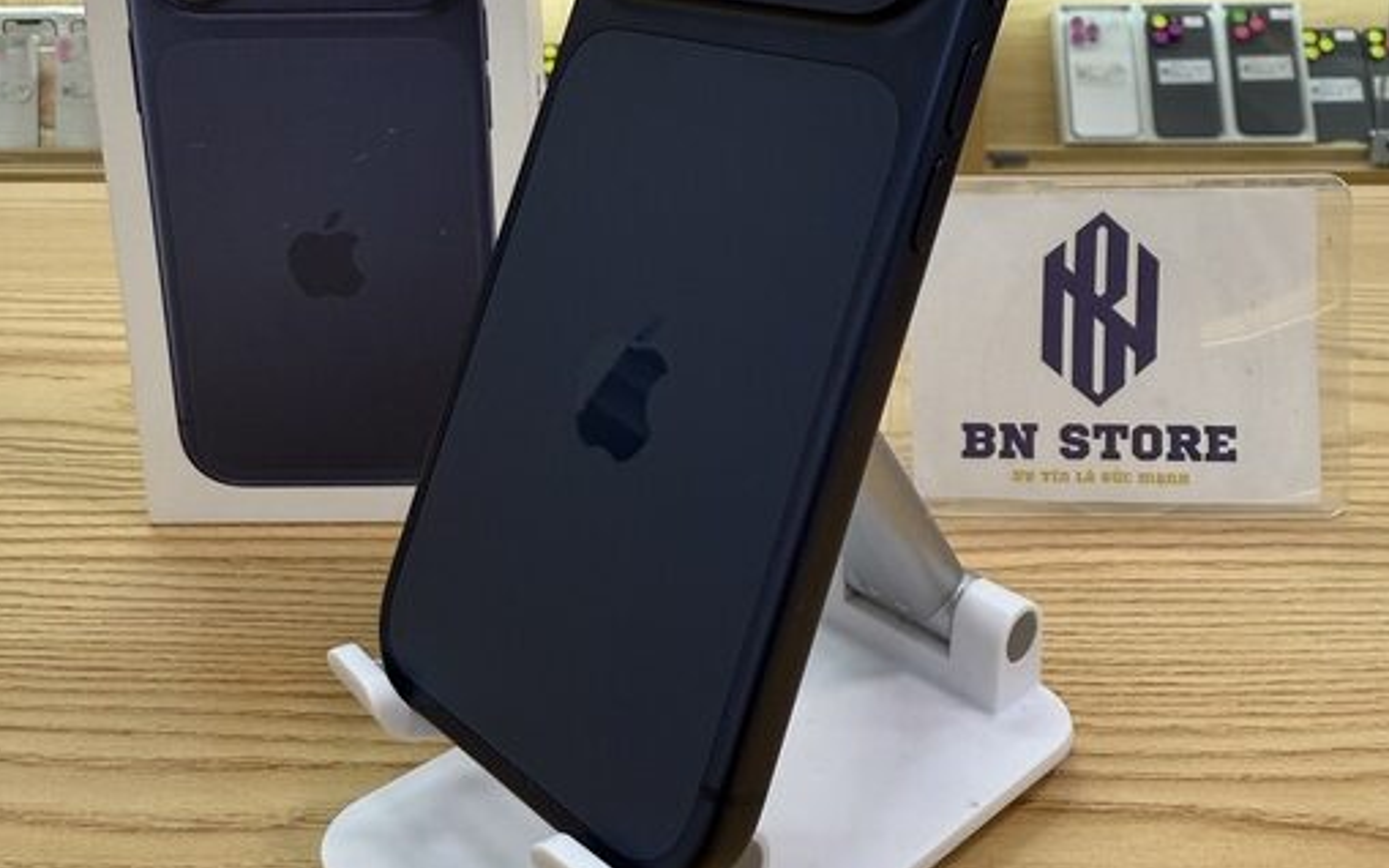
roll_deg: -0.7
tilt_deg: -12.8
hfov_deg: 55.3
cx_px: 694
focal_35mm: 35
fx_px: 1325
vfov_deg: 35.6
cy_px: 229
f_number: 2.2
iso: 100
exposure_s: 1/120
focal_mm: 2.22
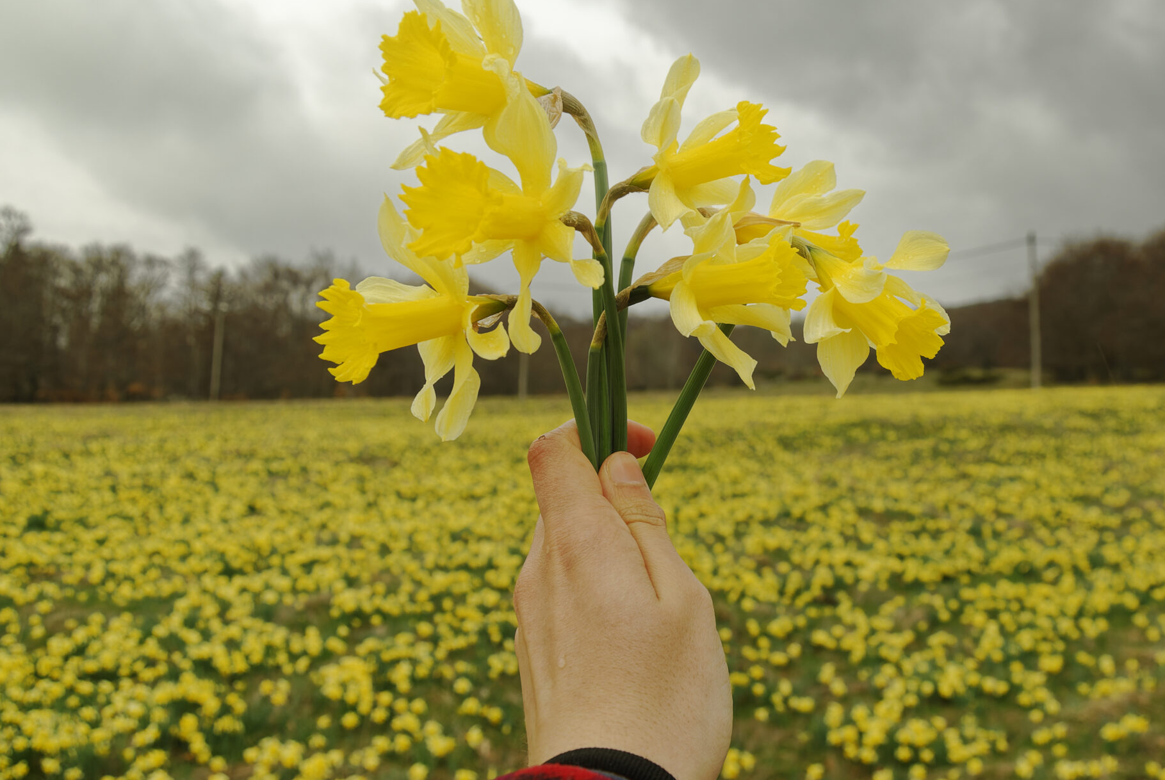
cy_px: 362
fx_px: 1231
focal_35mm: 38
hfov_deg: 49.7
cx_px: 778
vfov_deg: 35.1
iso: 100
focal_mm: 18
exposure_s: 1/160
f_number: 6.3
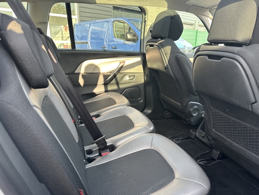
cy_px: 98
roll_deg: +0.0
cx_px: 130
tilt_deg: -17.0
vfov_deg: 56.9
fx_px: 180
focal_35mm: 24
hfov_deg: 71.6
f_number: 1.78
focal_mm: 6.86
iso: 160
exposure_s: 1/121
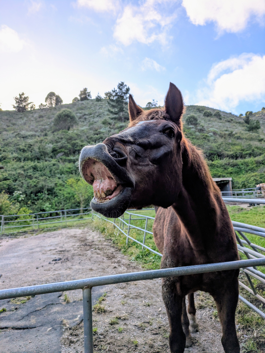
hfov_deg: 54.9
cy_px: 176
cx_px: 132
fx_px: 255
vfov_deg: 69.4
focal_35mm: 25
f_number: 1.89
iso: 38
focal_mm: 5.43
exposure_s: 1/740
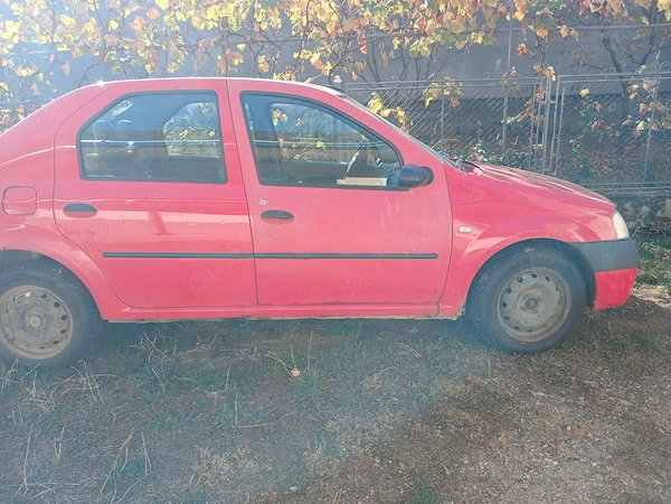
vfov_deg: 51.4
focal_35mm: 27
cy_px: 252
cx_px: 336
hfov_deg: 65.3
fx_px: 523
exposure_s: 1/118
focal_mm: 3.98
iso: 20
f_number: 1.8
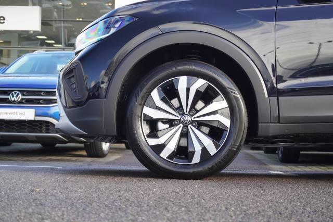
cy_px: 111
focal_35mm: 52
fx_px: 485
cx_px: 166
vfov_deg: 25.7
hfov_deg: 37.9
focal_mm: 35
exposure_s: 1/160
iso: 400
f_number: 5.6
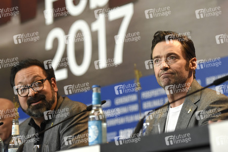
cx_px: 114
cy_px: 76
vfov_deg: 8.7
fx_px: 997
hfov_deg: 13.0
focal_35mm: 158
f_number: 3.2
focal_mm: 105
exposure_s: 1/500
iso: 1250
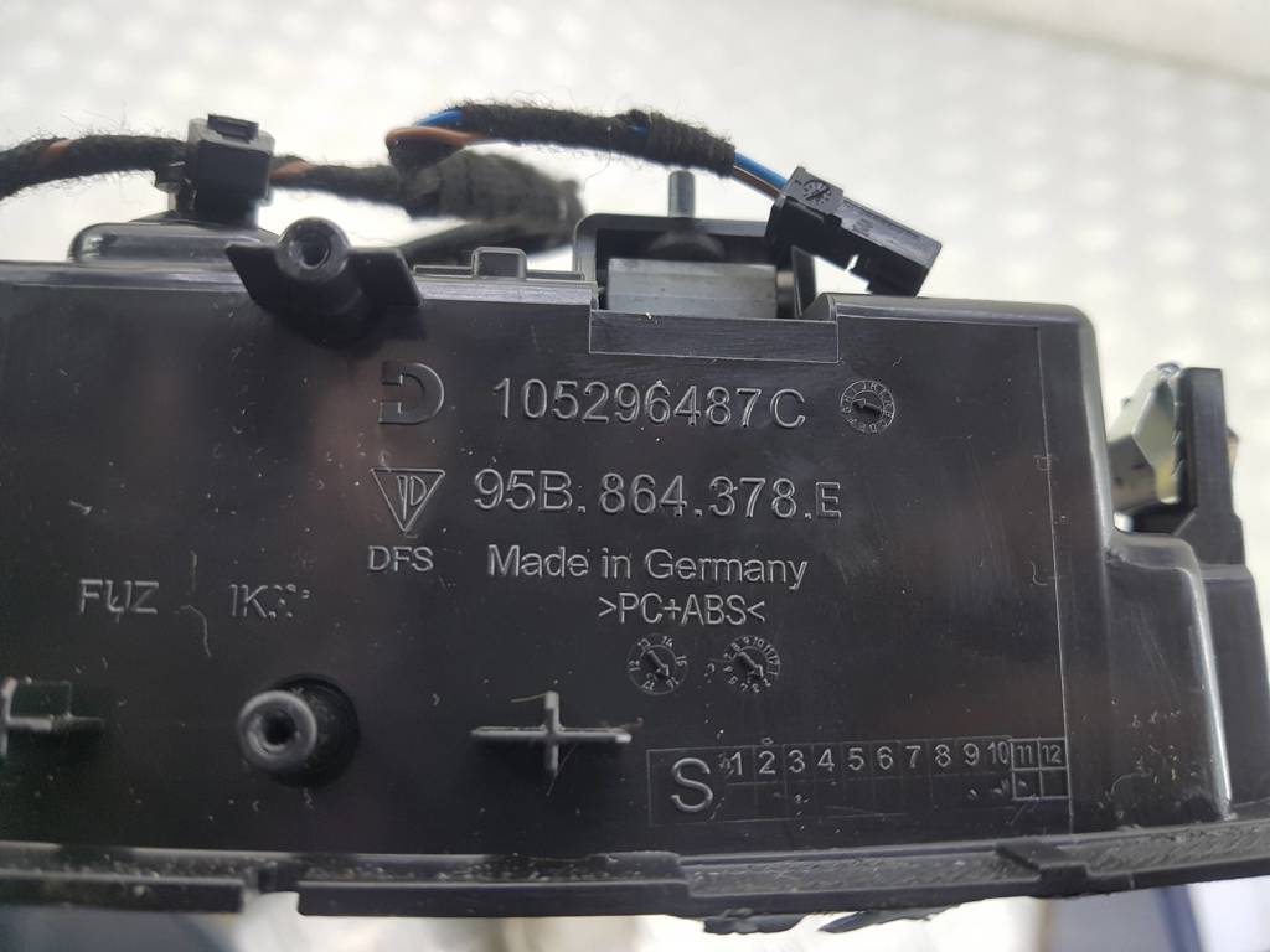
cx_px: 635
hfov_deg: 67.3
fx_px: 954
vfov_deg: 53.1
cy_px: 476
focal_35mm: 26
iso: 100
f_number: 1.7
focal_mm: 4.2
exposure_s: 1/100
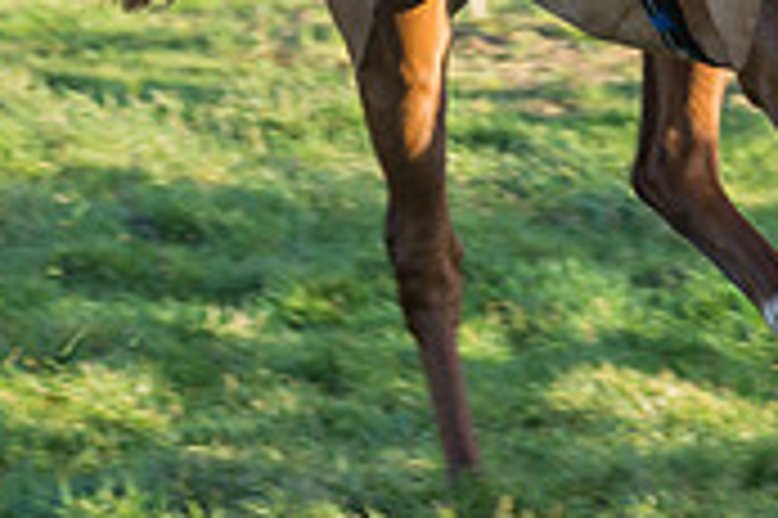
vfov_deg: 2.5
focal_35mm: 547
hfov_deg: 3.8
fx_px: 11810
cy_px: -440
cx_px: 866
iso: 200
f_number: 5.6
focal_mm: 130
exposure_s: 1/200
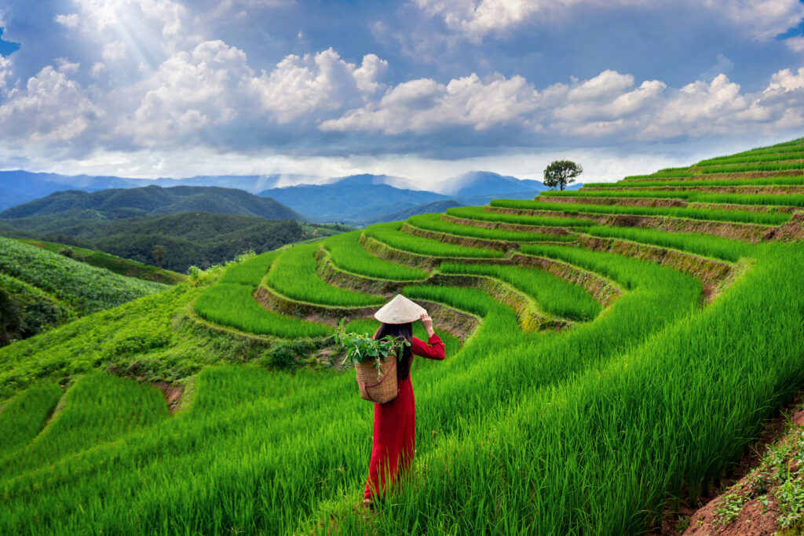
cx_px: 402
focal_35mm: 29
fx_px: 648
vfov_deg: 45.0
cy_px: 268
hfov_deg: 63.7
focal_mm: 29
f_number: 5
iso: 200
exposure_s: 1/320
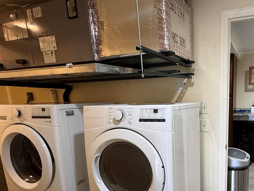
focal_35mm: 27
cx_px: 192
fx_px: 198
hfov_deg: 61.5
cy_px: 134
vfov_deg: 50.0
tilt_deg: -12.1
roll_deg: +1.2
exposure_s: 1/60
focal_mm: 2.22
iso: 320
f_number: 2.2
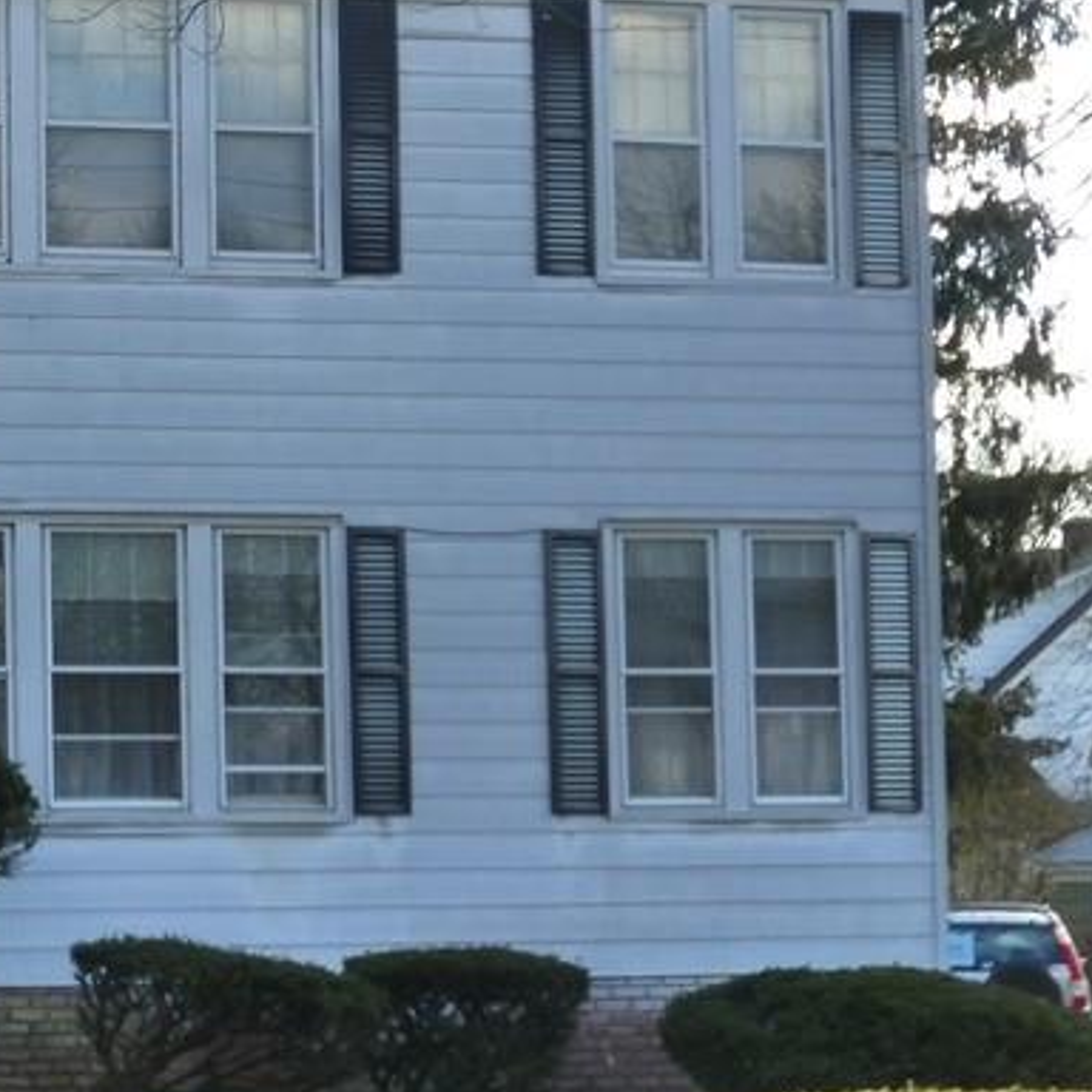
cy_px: 210
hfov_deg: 10.5
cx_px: -85
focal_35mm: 165
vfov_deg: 10.6
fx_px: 5889
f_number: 5
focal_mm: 12.5
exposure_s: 1/160
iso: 250
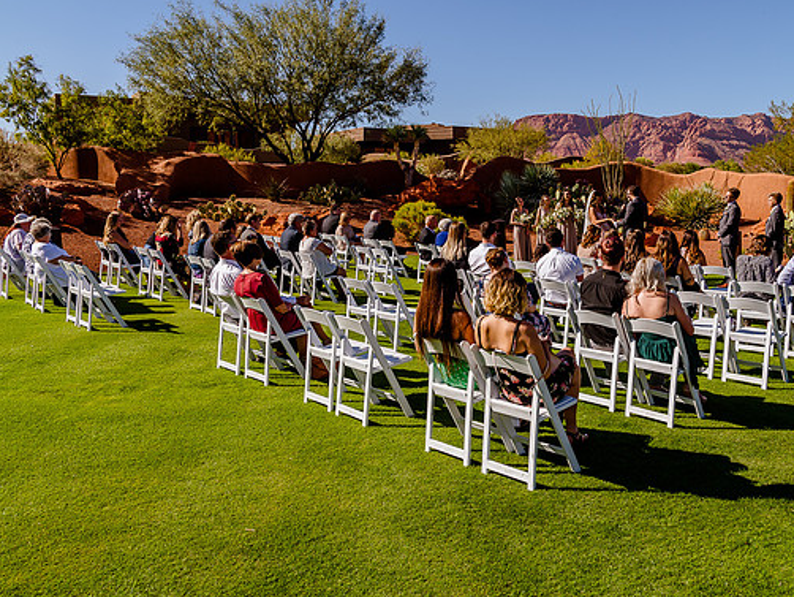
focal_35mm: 29
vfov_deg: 48.2
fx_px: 666
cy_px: 275
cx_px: 496
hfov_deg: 60.8
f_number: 8
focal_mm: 24
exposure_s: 1/320
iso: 125
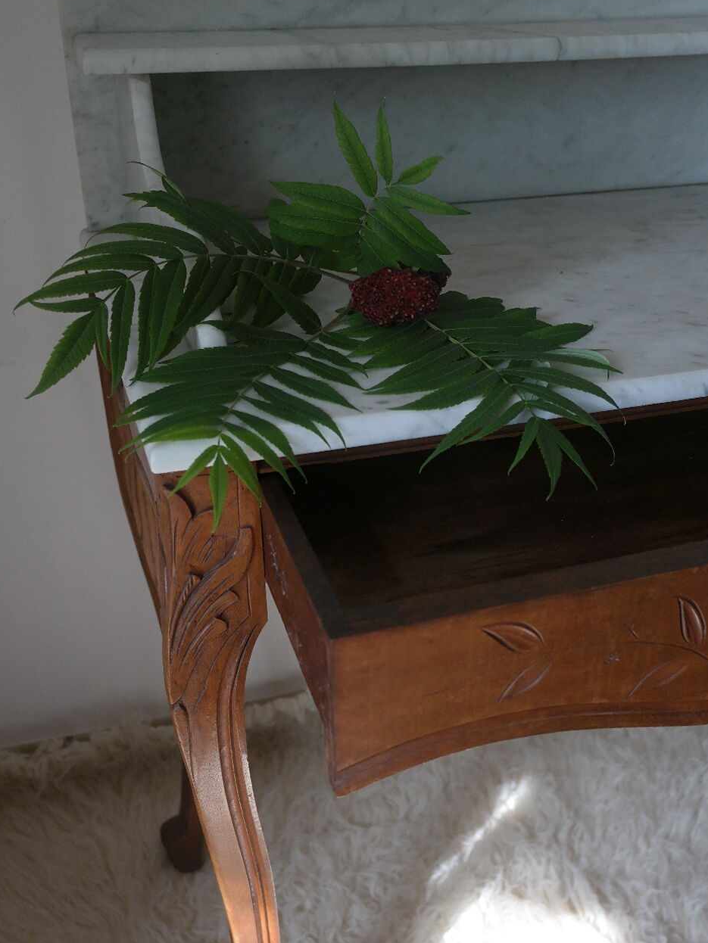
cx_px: 391
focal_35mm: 40
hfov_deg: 35.9
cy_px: 545
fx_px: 1090
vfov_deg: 46.6
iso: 200
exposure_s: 1/40
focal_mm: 20
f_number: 3.5
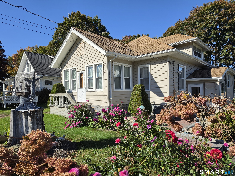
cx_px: 118
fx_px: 156
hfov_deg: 73.9
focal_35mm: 23
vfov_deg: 58.9
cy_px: 88
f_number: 1.4
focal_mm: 6.5
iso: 64
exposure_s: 1/7939
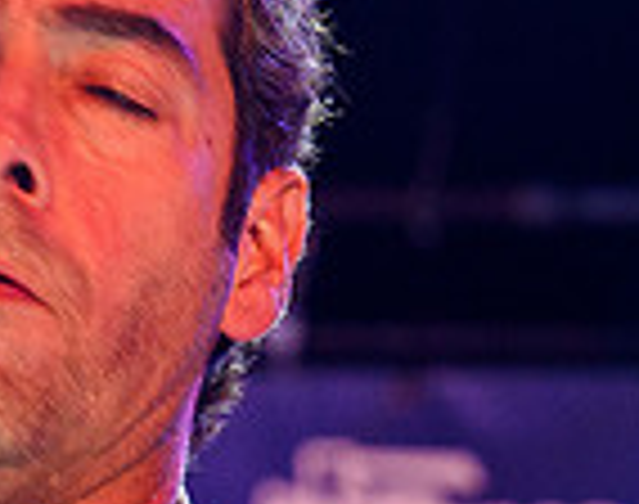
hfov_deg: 3.7
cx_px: -137
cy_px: 900
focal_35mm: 529
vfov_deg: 2.9
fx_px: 9950
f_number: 4
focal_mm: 79
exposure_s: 1/125
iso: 1000
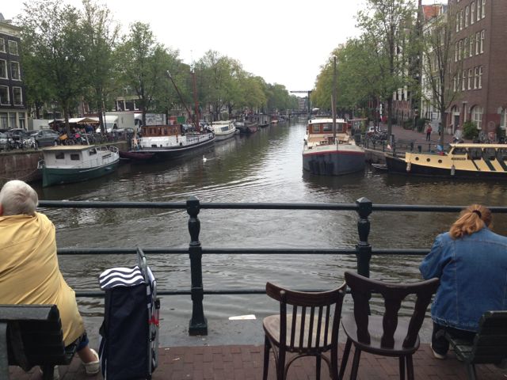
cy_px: 190
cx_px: 254
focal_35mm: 33
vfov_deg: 42.9
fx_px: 483
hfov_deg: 55.4
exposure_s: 1/404
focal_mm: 4.13
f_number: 2.4
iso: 80
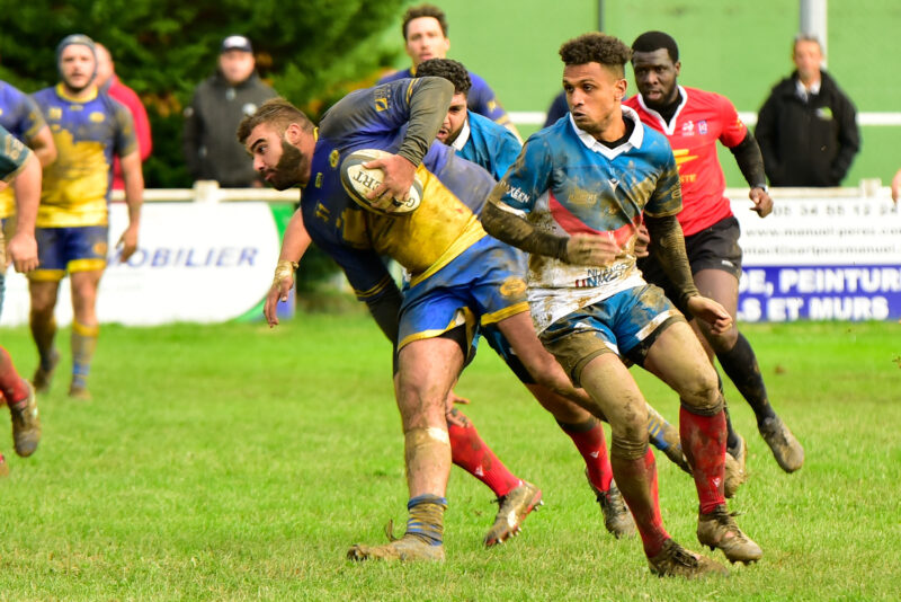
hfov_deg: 10.3
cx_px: 450
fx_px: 5007
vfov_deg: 6.9
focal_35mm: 200
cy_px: 301
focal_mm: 200
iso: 800
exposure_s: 1/400
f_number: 3.5
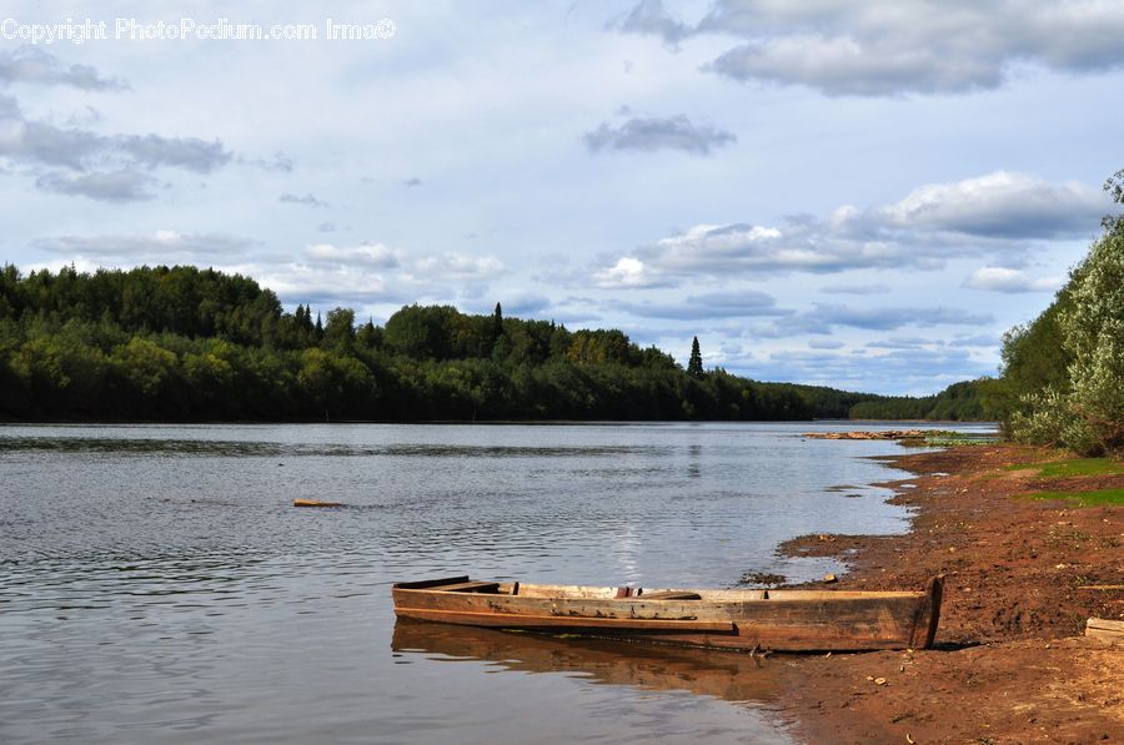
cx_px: 562
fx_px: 1683
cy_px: 372
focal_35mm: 54
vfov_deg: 25.0
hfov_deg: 36.9
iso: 200
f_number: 11
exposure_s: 1/500
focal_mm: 36
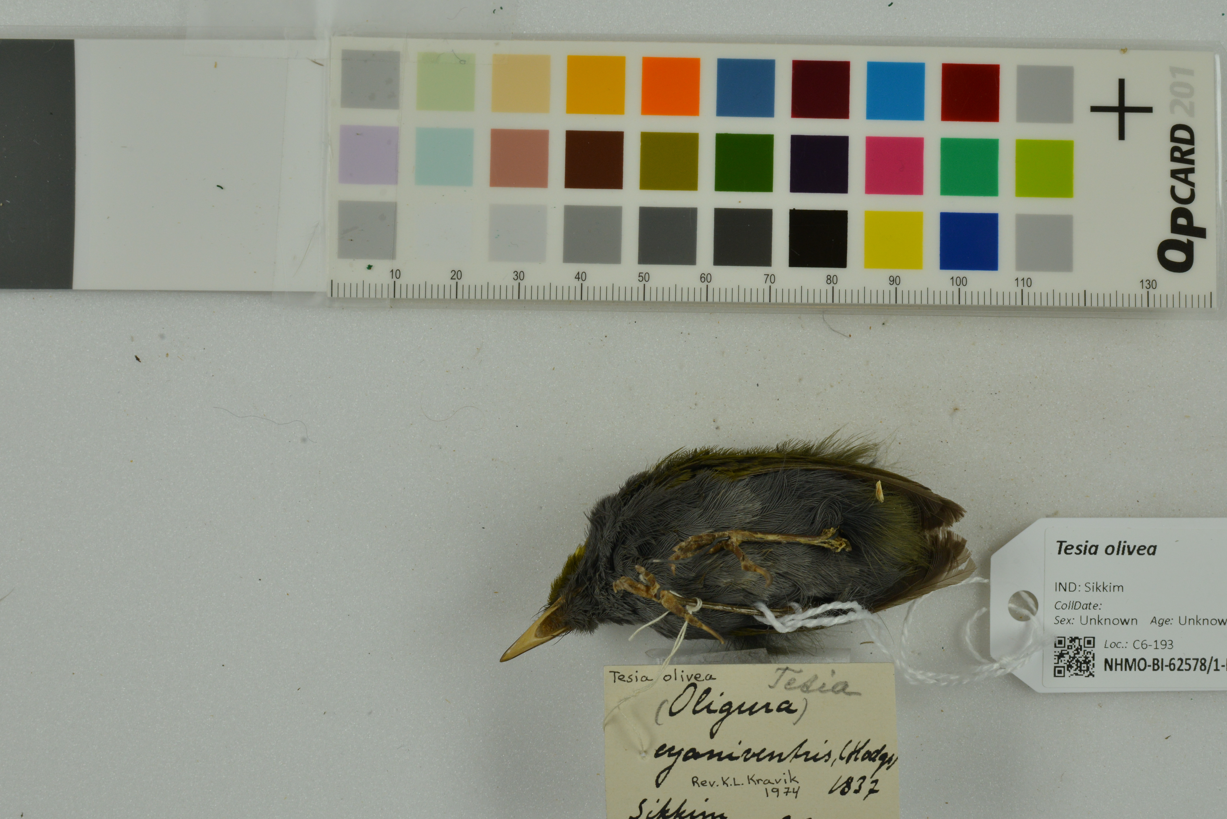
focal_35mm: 43
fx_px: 1466
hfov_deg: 45.3
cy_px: 450
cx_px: 685
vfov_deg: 31.2
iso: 800
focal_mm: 35
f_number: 16
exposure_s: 1/250
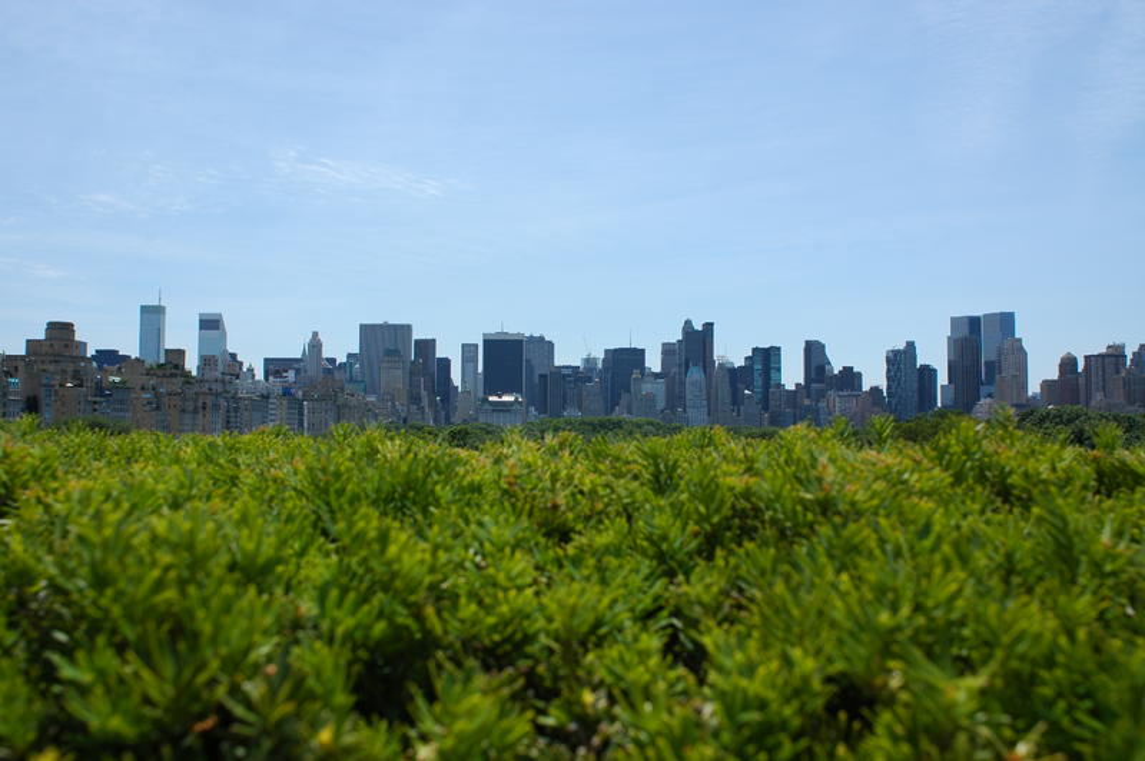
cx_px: 572
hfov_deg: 62.0
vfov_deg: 43.5
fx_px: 953
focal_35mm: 30
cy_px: 380
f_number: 11
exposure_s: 1/320
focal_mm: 20
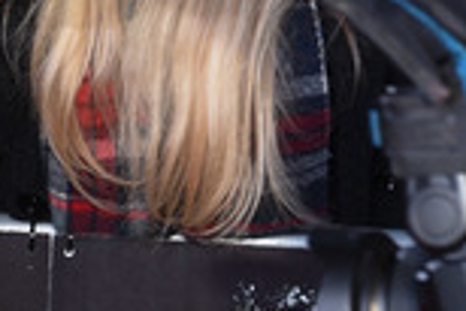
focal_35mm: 278
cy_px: -115
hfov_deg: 7.3
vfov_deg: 4.9
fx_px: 3602
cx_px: -133
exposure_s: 1/250
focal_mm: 95
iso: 400
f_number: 5.6
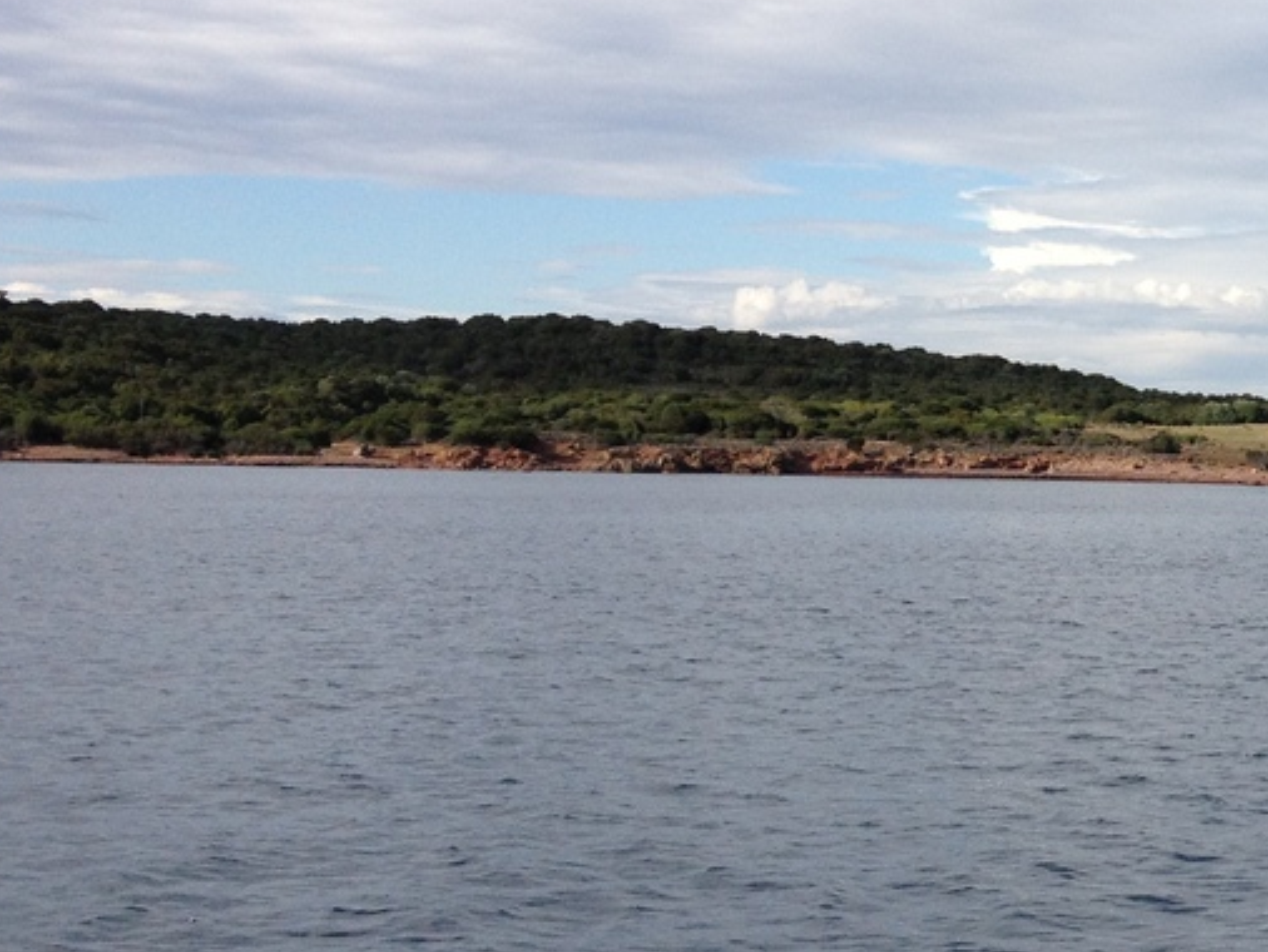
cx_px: 1466
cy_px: 326
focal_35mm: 83
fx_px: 3042
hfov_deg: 22.0
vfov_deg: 17.8
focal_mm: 4.28
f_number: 2.4
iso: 64
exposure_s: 1/1727
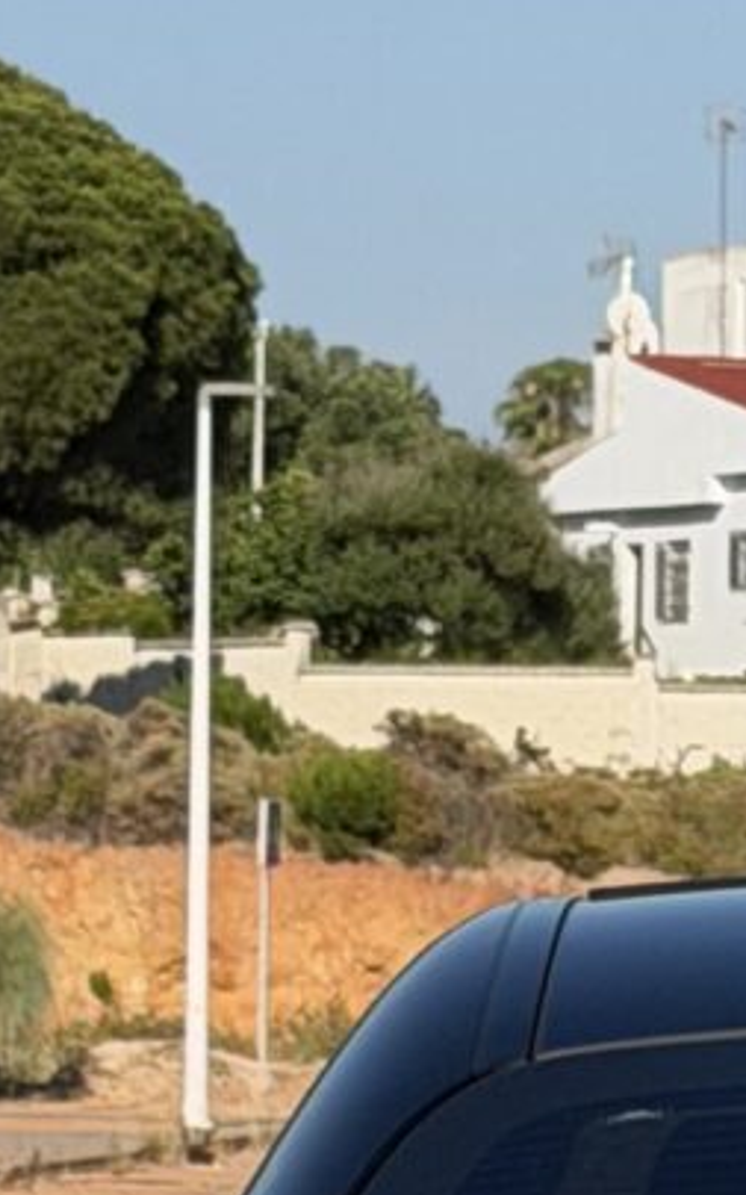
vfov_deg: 6.5
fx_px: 10478
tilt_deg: +0.3
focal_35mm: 322
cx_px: 1386
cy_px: 885
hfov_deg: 4.0
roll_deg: -0.5
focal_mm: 6.76
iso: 64
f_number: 1.78
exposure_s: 1/6024
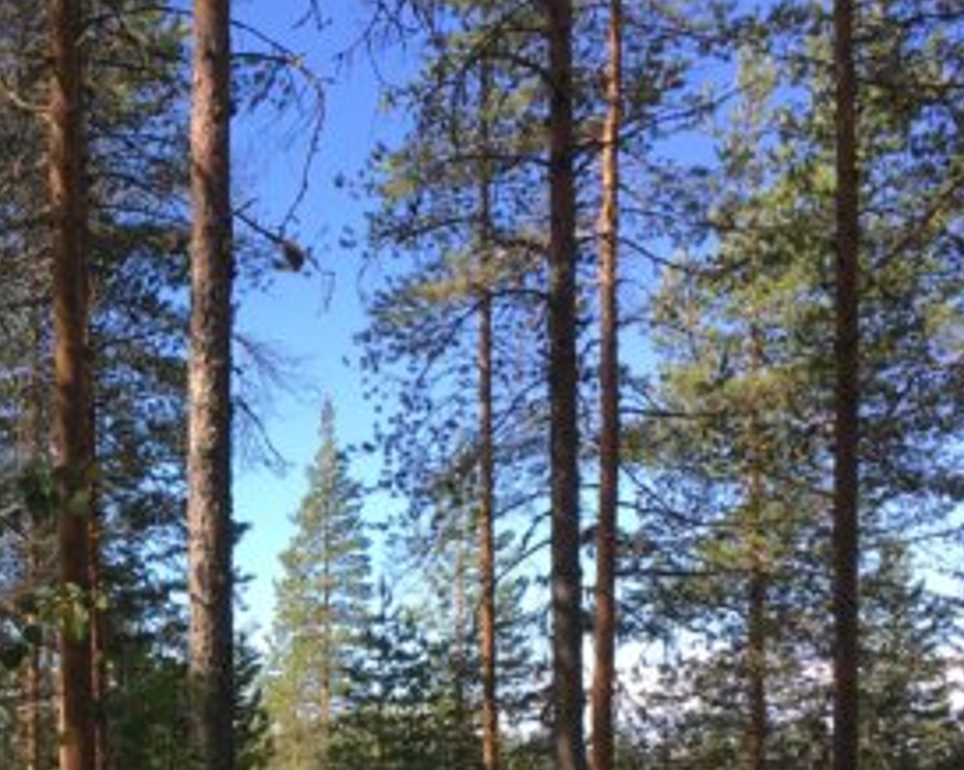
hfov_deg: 22.1
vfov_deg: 17.7
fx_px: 2366
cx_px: -25
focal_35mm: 83
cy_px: 879
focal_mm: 4.15
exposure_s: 1/496
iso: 25
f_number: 2.2
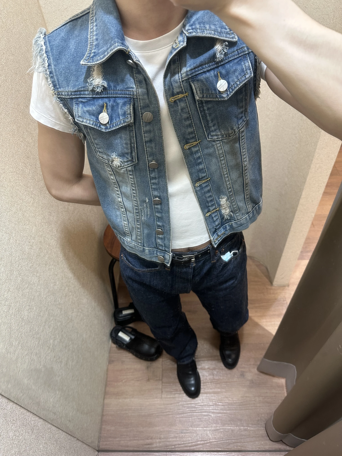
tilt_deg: -49.0
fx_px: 316
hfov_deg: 56.8
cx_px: 171
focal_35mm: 24
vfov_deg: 71.6
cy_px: 228
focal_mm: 6.86
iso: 250
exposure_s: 1/60
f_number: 1.78
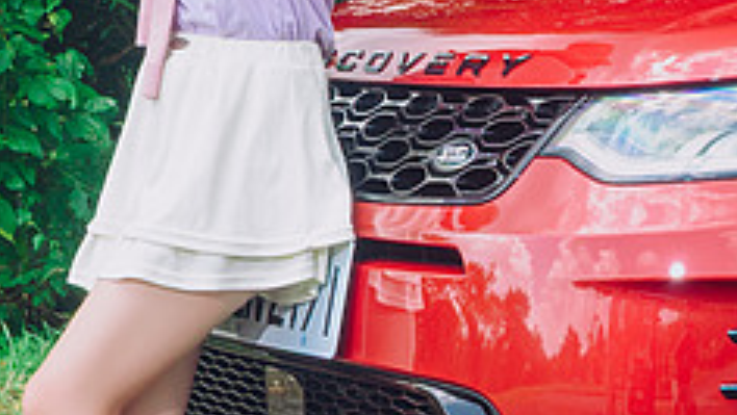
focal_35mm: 166
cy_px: 89
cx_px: 487
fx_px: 3245
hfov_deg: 12.9
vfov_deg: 7.3
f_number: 5.6
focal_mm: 48
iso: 400
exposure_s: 1/50
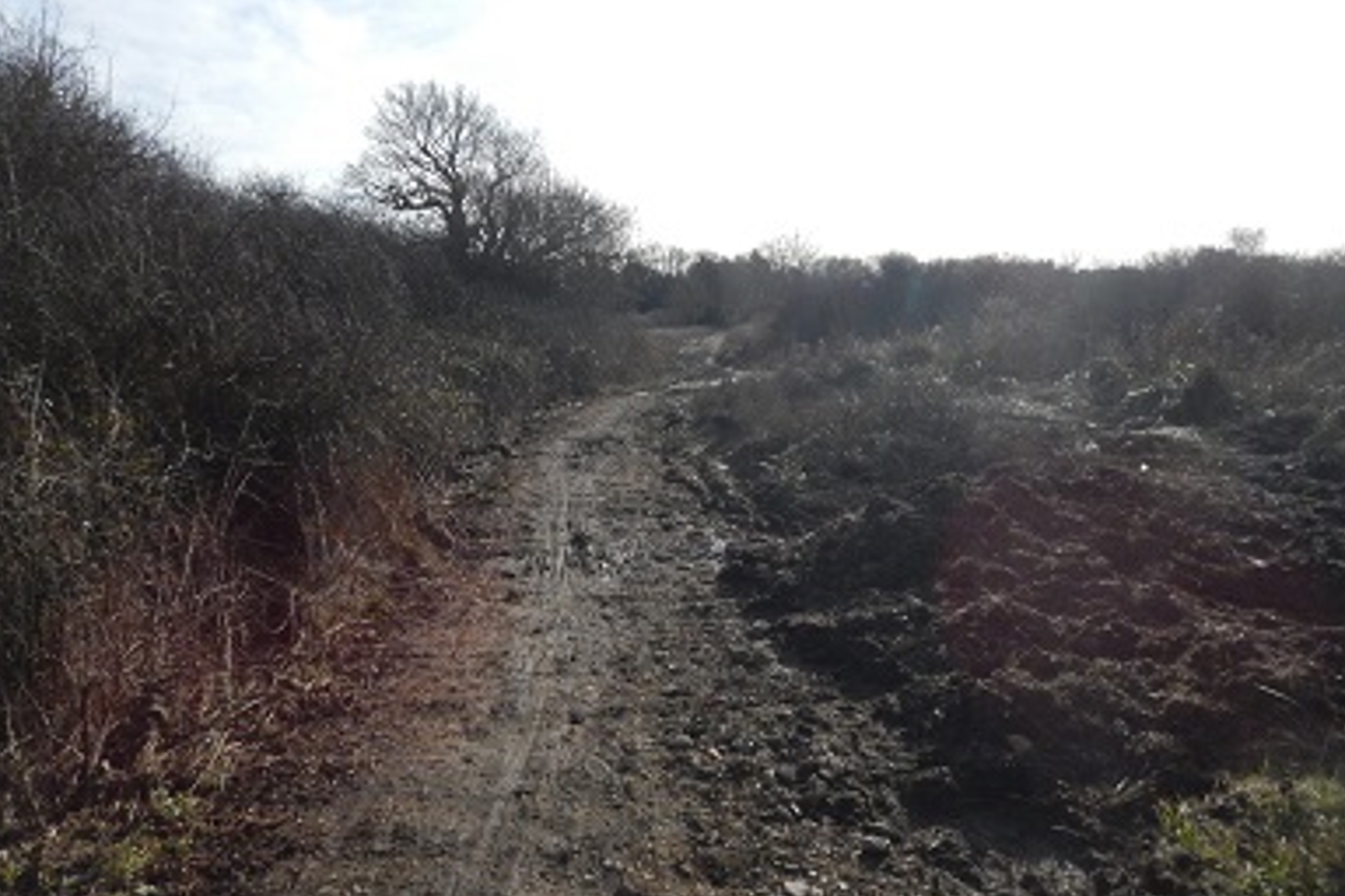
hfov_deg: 69.4
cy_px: 438
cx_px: 655
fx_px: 971
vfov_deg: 49.5
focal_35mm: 26
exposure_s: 1/1500
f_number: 8.2
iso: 800
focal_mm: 4.3
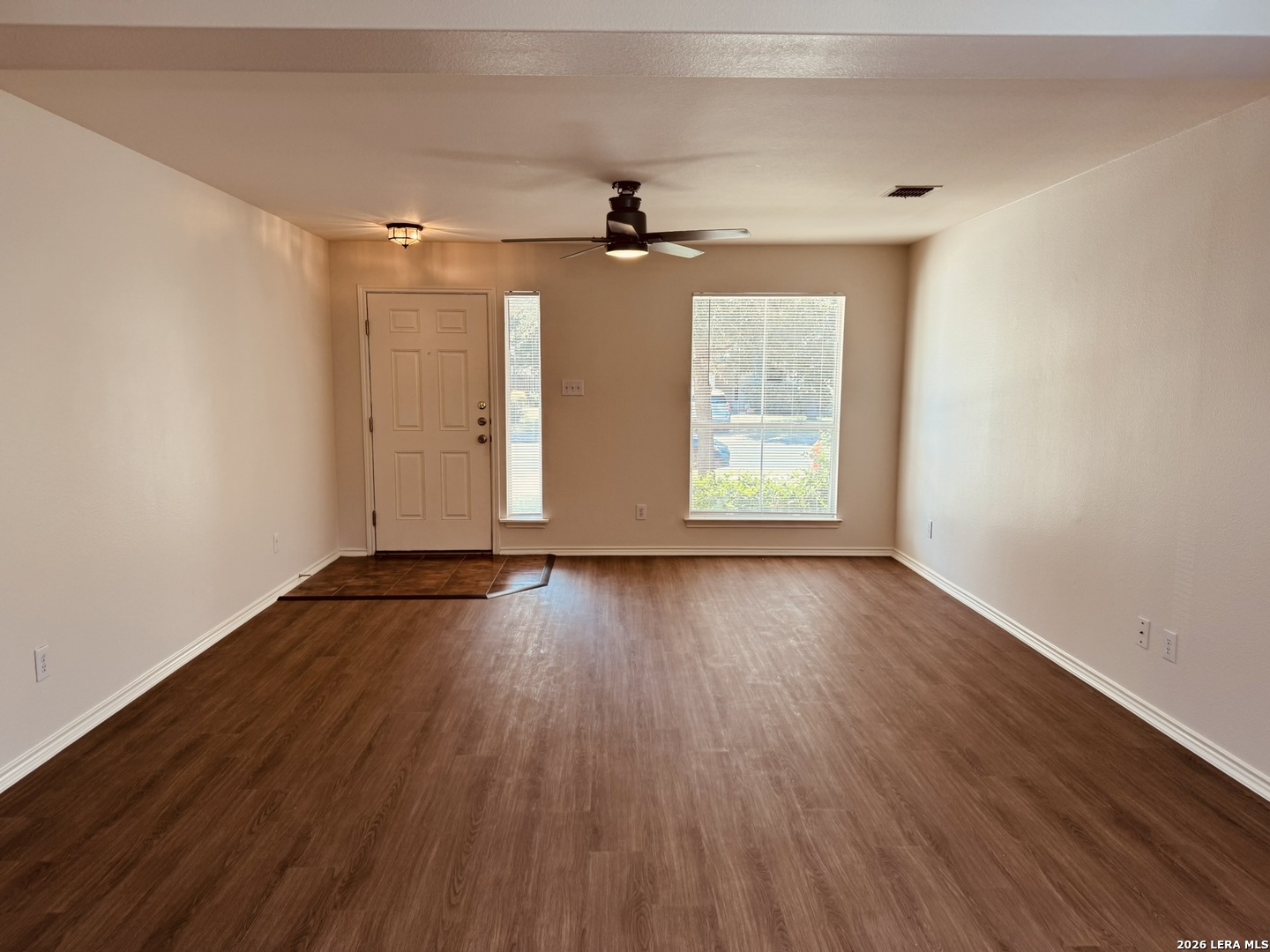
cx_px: 635
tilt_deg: -7.1
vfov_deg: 56.8
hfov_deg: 71.6
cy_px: 476
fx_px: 881
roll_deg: -0.3
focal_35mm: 24
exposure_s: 1/120
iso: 125
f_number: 1.78
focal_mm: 6.76
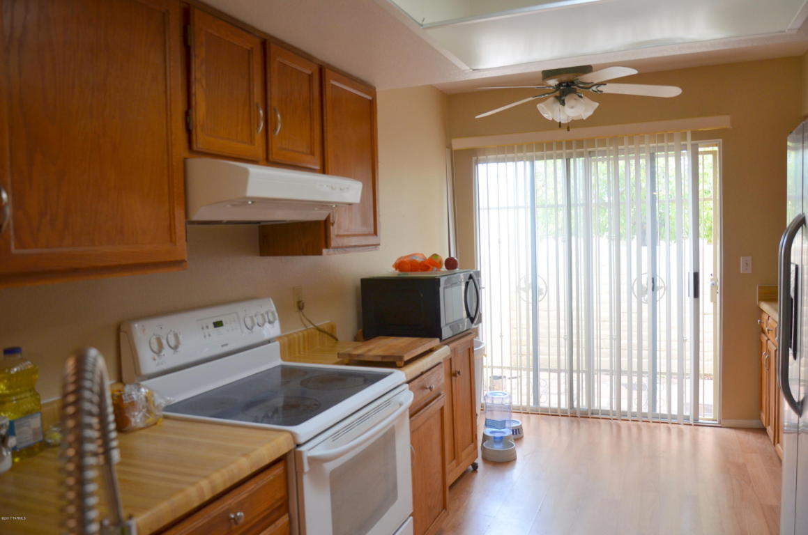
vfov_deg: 47.7
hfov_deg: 67.5
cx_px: 404
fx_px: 605
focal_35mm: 27
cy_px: 268
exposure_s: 1/100
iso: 400
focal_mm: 18
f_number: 5
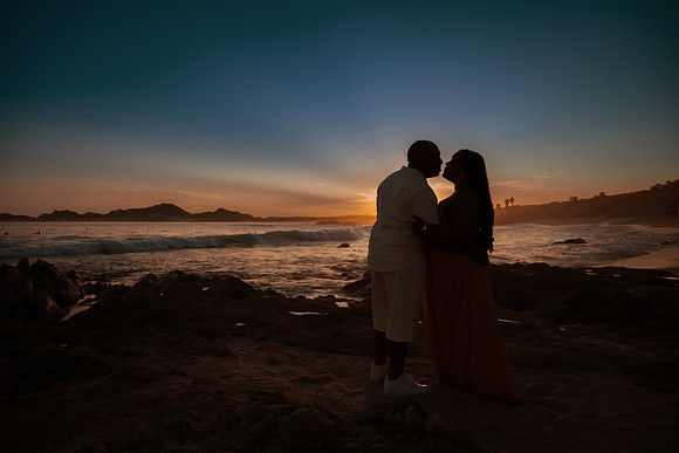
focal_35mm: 24
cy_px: 226
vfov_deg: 53.2
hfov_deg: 73.7
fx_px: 453
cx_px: 340
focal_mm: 24
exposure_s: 1/400
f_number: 4
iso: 100
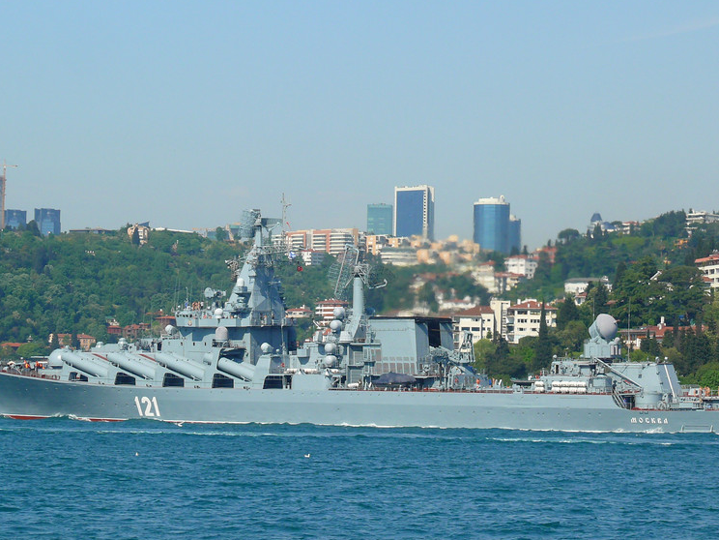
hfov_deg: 12.2
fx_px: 3365
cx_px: 352
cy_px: 250
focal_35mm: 162
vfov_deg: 9.2
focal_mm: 23.9
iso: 100
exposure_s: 1/640
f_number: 5
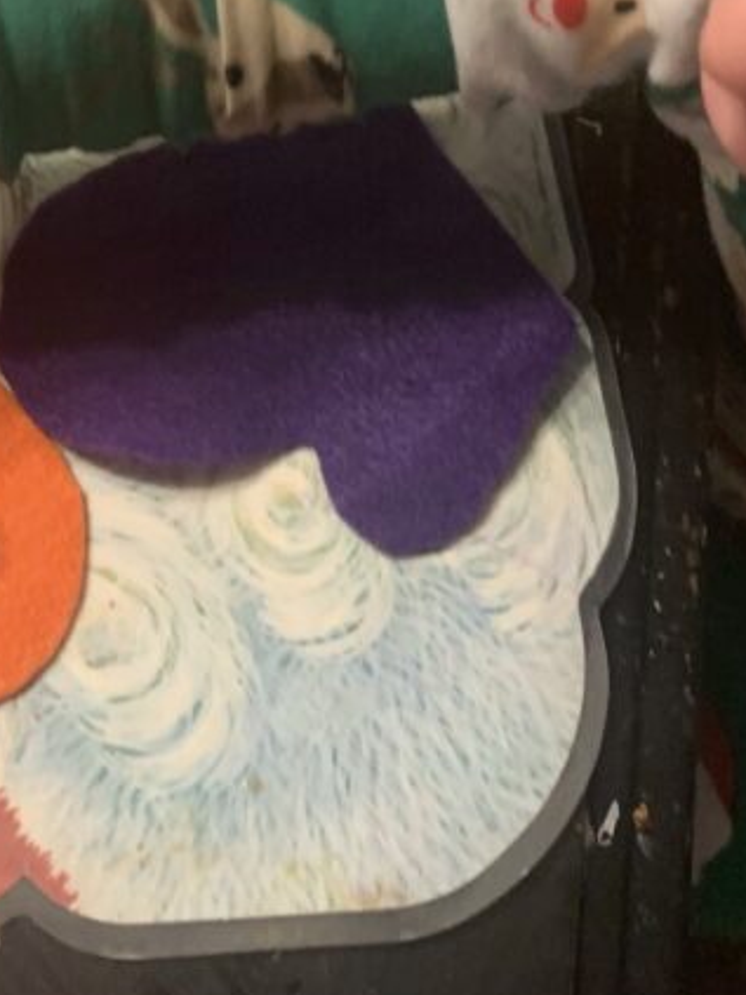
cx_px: -33
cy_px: 127
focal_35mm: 63
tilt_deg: -66.1
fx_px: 1811
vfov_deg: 29.6
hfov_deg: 22.2
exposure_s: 1/60
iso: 160
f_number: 1.8
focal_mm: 4.25
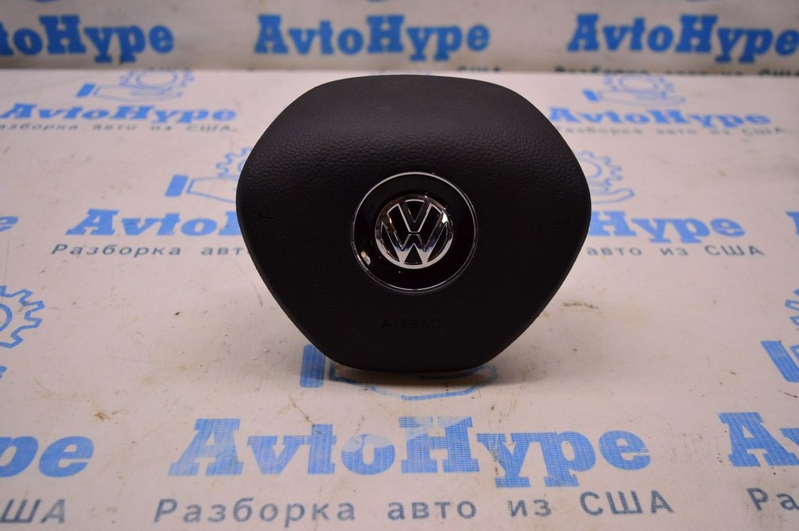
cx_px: 400
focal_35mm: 34
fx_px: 765
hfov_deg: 55.1
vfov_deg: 38.3
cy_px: 266
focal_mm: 23
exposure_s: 1/400
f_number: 4
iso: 1600
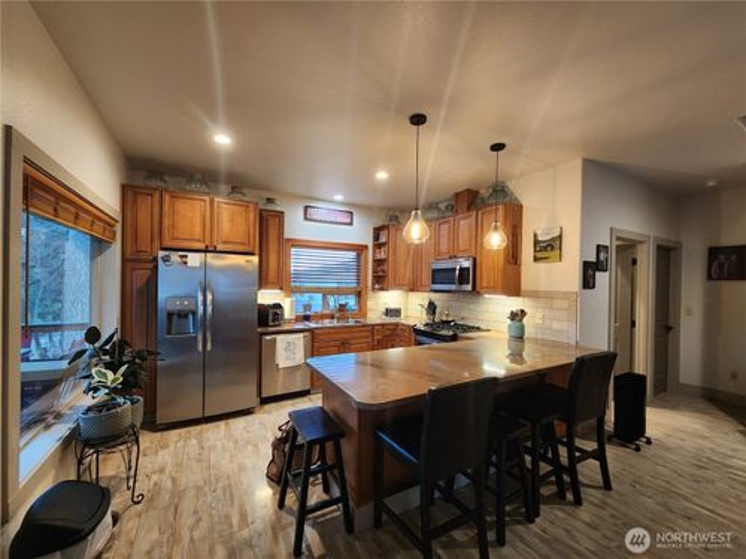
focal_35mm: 13
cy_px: 280
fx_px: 280
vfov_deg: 89.9
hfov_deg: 106.2
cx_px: 373
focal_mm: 2.2
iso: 320
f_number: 2.2
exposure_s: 1/40
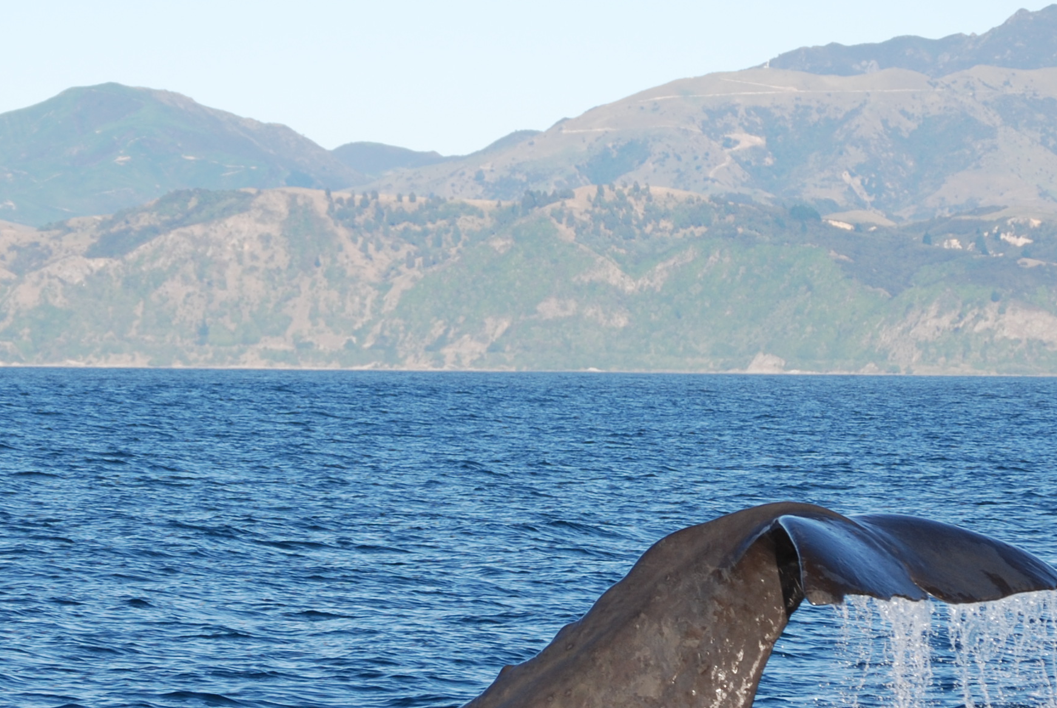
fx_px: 8819
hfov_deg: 6.9
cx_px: 405
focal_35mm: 300
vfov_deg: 4.6
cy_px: 395
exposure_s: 1/500
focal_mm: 90
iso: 110
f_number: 5.6
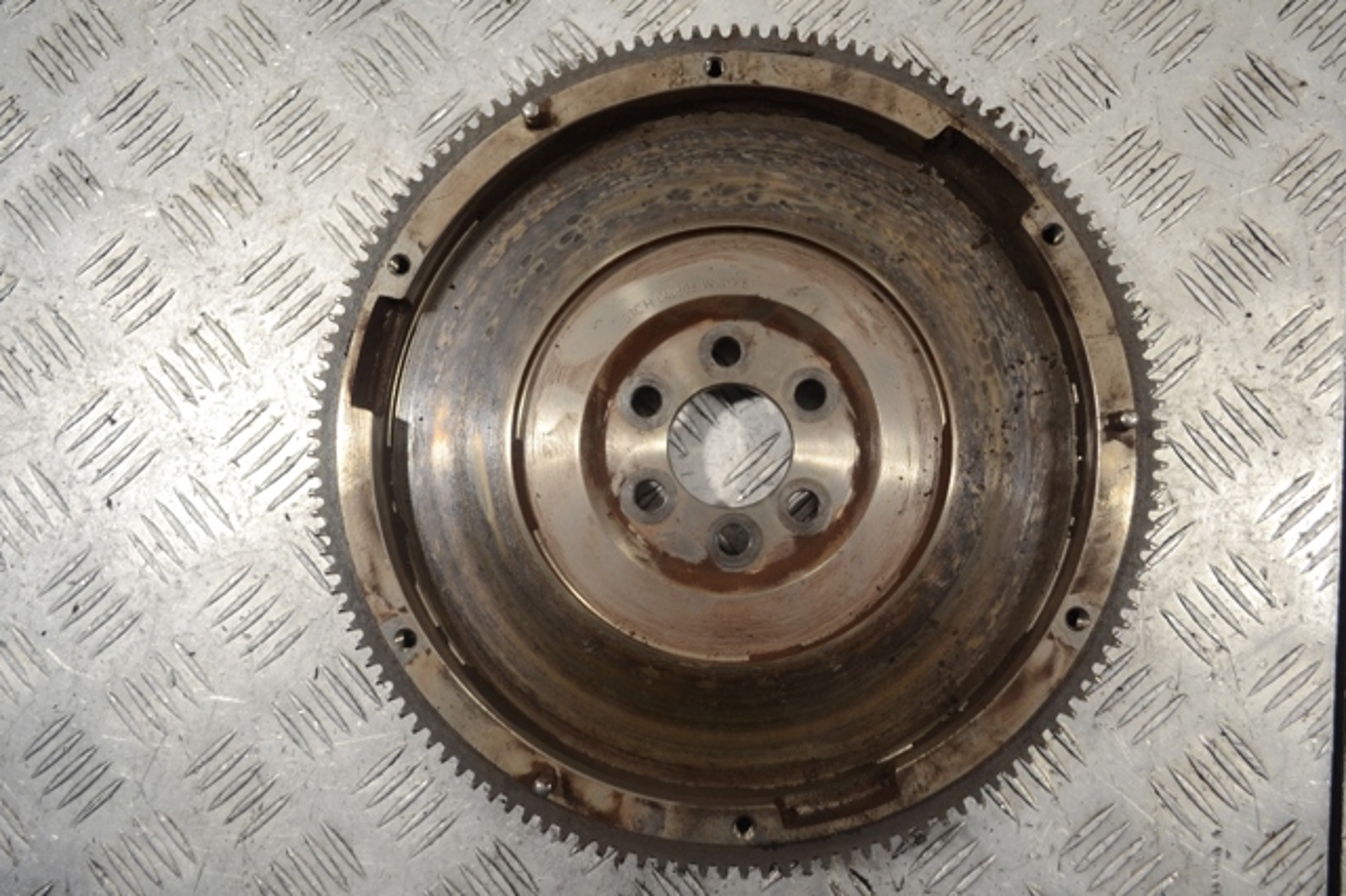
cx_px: 673
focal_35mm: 33
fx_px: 1233
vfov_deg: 39.9
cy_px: 448
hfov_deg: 57.2
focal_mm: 22
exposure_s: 1/50
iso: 100
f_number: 3.8
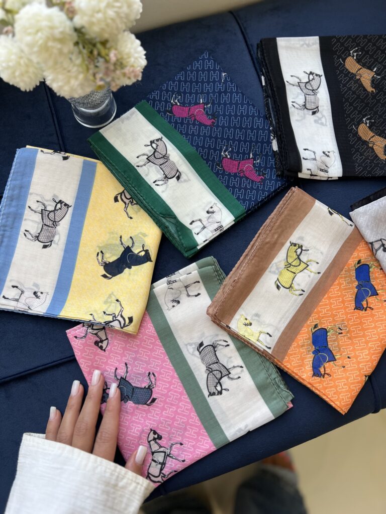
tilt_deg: -79.5
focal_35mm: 26
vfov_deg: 67.3
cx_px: 193
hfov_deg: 53.1
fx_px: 387
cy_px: 257
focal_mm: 5.7
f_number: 1.5
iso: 40
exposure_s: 1/100
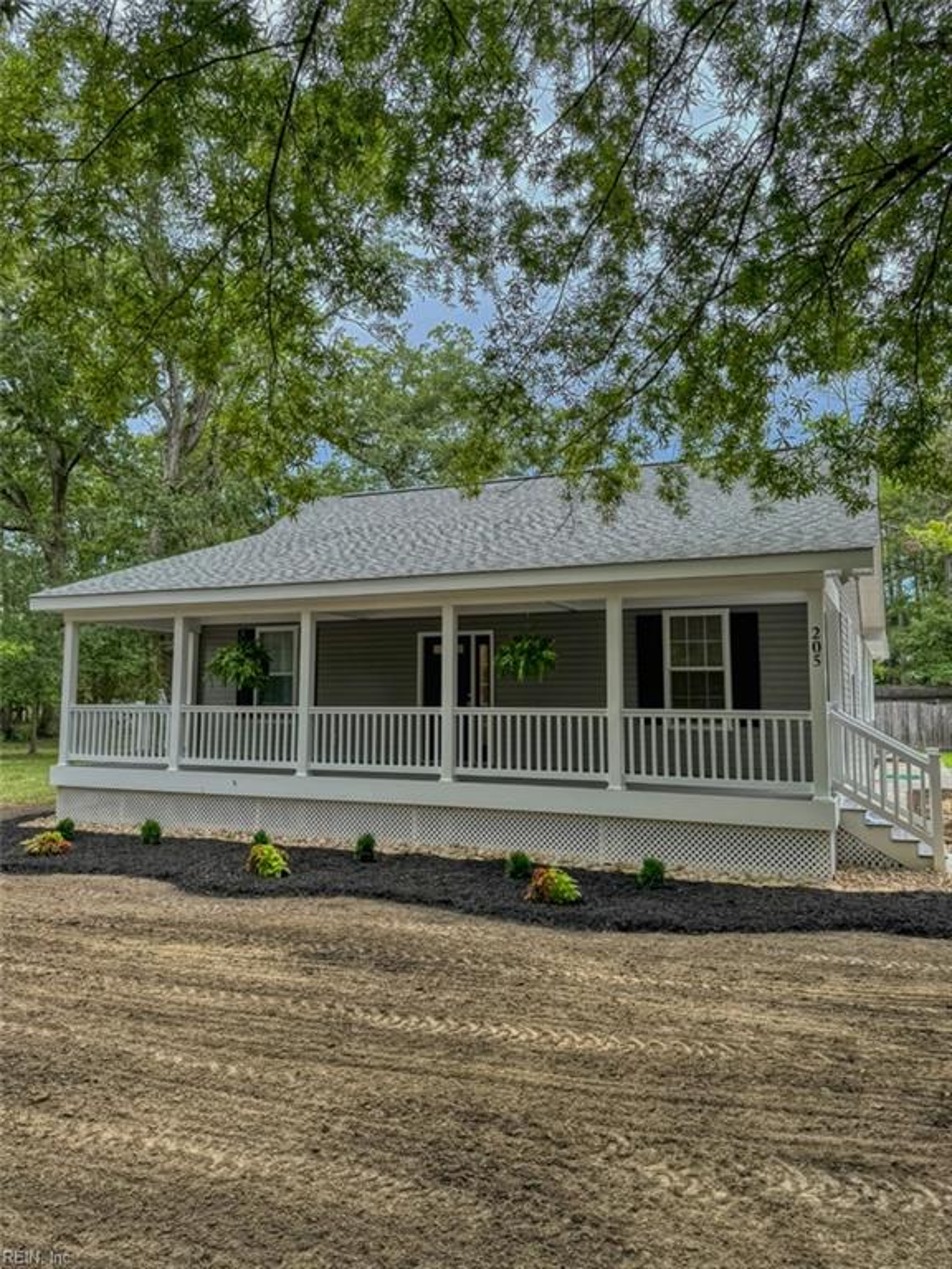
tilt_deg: +4.9
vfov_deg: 71.6
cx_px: 476
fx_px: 880
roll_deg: +1.3
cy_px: 634
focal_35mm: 24
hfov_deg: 56.8
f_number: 1.78
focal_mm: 6.76
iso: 80
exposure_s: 1/912
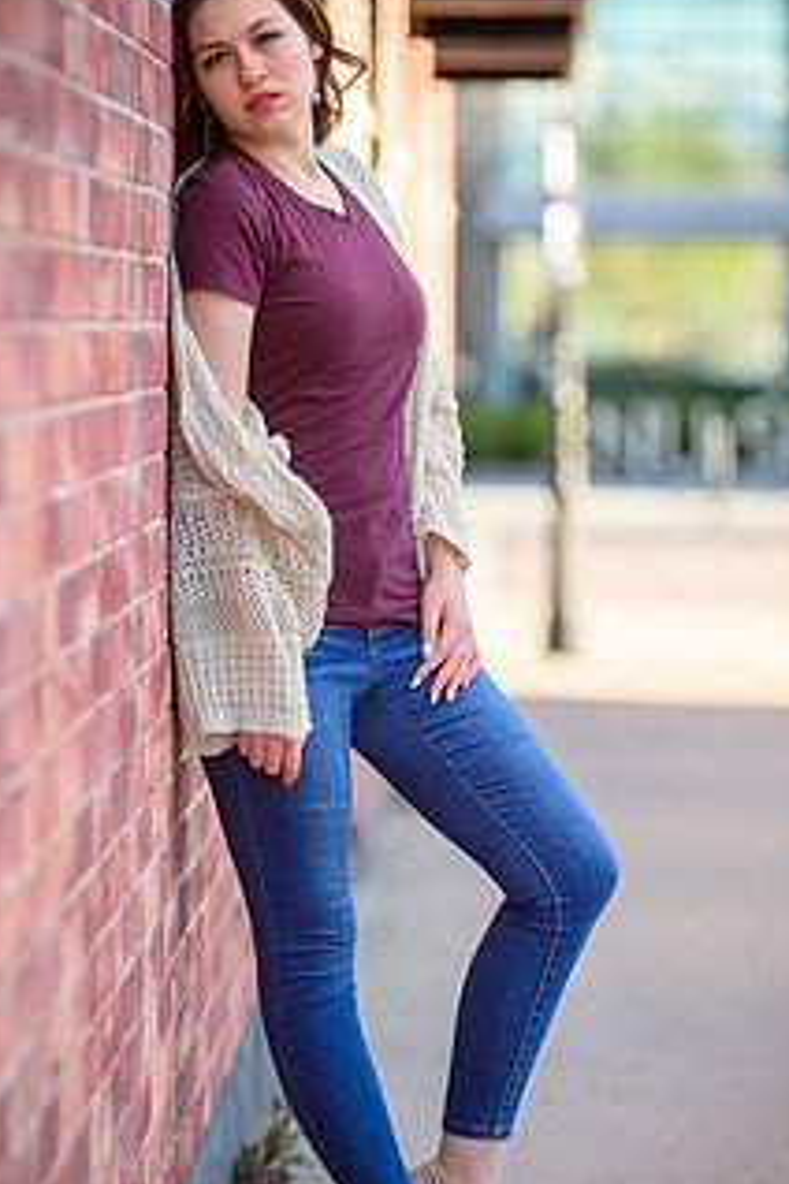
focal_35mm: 191
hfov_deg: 7.2
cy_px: 633
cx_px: 380
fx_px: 6279
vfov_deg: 10.8
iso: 100
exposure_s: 1/400
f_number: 2.8
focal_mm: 135
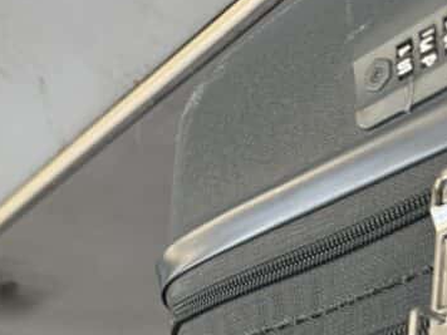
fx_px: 891
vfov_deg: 17.9
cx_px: 93
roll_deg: +0.7
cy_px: 566
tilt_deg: +4.4
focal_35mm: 69
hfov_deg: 27.6
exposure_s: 1/52
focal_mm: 6.76
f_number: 1.78
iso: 200
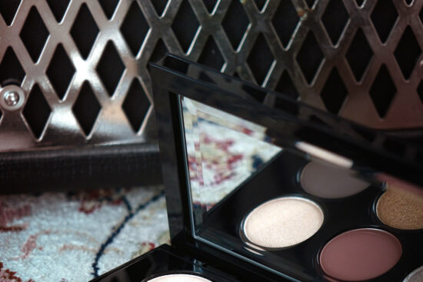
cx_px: 212
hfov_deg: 10.3
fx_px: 2350
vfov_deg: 6.9
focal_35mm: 200
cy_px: 141
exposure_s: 1/125
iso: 400
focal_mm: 73.3
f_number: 2.8
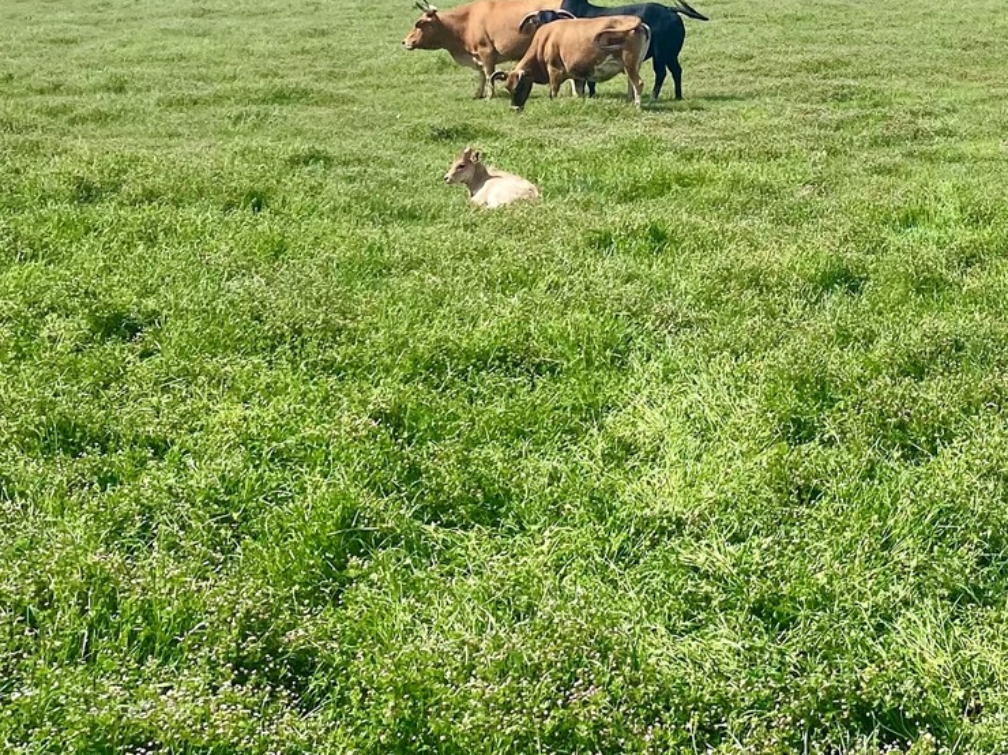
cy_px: 32
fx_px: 2095
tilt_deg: -5.4
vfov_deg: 19.9
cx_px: 902
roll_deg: -0.2
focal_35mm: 72
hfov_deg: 26.2
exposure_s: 1/4132
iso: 32
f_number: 1.8
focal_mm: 4.25
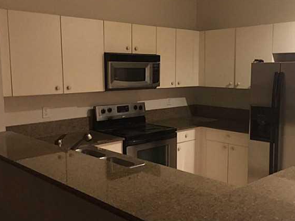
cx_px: 161
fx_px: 349
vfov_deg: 35.1
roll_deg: +0.2
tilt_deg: -7.0
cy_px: 116
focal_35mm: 41
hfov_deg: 45.7
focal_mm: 4.15
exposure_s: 1/4
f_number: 2.2
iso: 160
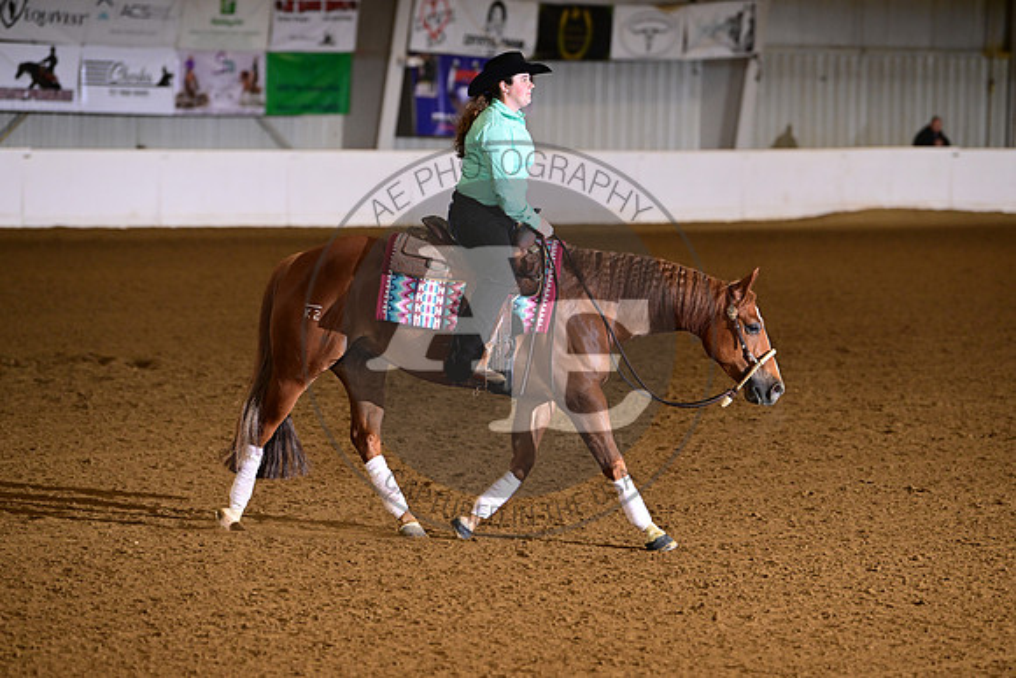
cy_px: 339
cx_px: 508
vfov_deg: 8.1
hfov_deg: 12.1
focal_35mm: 170
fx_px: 4799
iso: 2000
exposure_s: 1/200
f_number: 4
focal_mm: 170
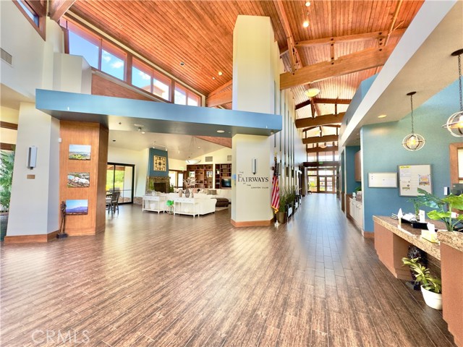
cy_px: 174
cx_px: 232
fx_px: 187
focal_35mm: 14
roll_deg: -0.9
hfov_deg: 102.1
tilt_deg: +2.0
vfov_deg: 85.7
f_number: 2.2
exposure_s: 1/120
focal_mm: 2.22
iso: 100
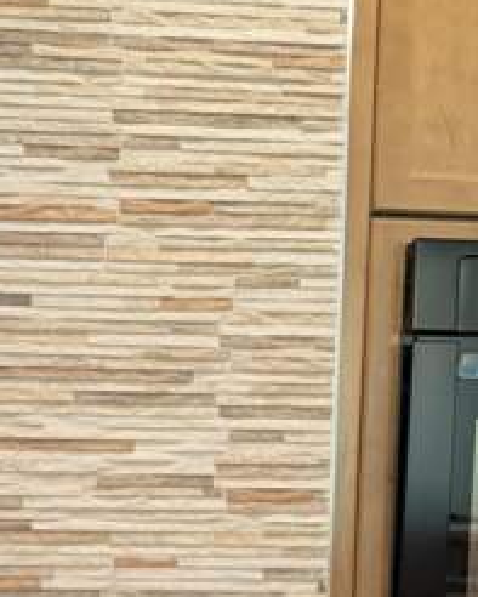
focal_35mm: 61
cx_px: 19
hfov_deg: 24.1
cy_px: 531
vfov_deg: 29.7
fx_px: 1078
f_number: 1.78
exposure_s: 1/60
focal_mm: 6.76
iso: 125
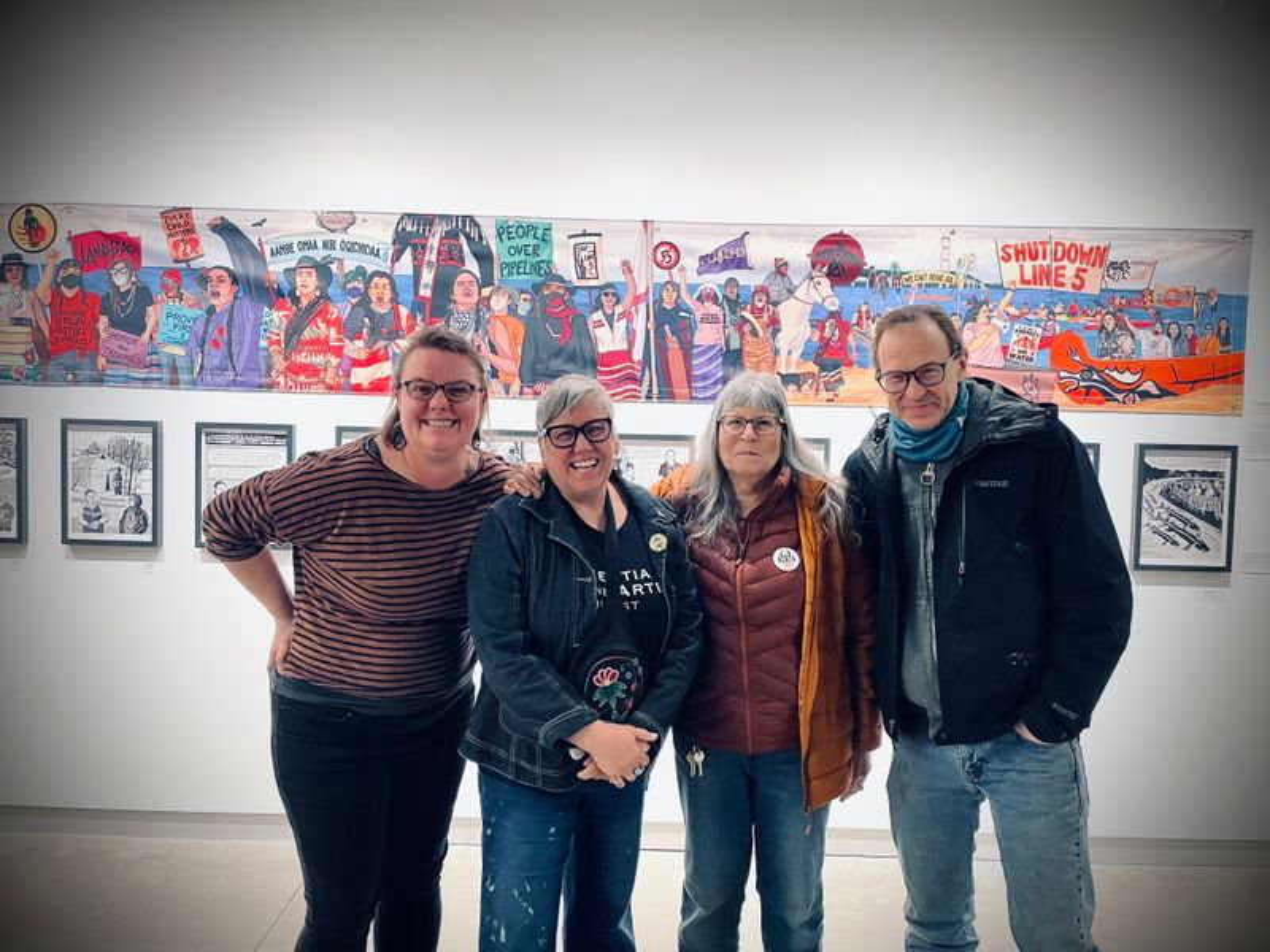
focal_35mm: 26
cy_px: 476
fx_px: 954
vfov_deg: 53.1
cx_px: 635
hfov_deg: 67.3
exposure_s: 1/60
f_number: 1.6
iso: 160
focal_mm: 4.2
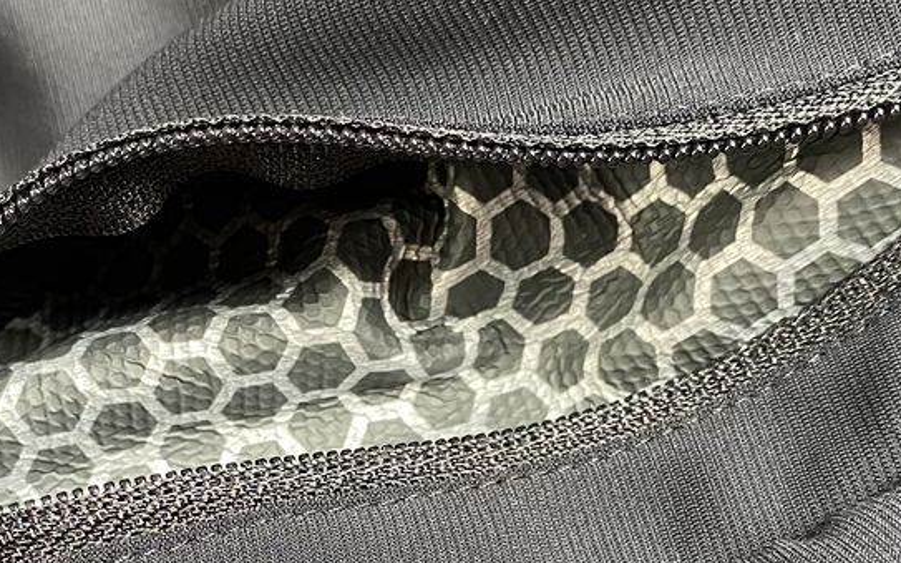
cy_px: 608
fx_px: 1596
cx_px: 337
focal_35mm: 65
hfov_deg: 31.4
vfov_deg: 19.2
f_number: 1.8
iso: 200
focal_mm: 4.25
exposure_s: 1/60
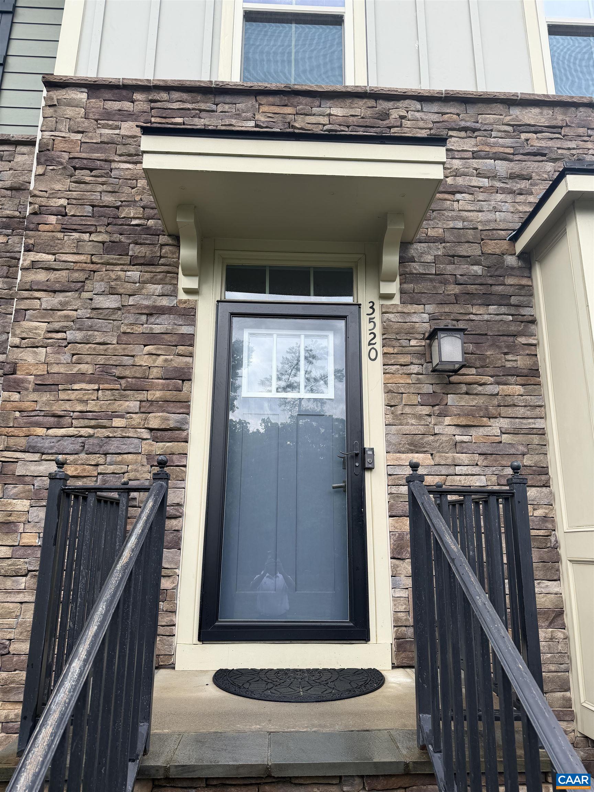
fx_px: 549
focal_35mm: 24
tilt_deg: +15.6
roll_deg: -0.7
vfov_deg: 71.6
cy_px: 396
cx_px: 297
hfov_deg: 56.8
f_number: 1.78
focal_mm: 6.76
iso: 80
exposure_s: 1/898
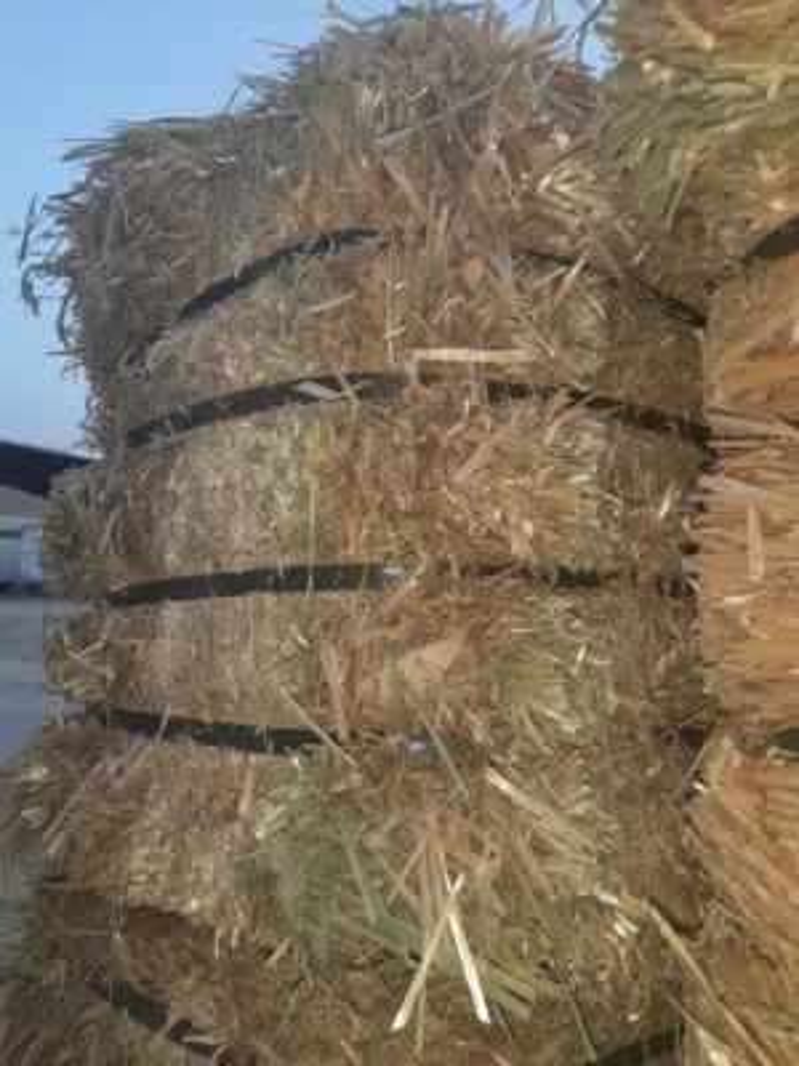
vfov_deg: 69.4
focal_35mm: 25
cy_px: 533
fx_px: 769
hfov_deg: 54.9
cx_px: 400
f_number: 2
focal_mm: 4.6
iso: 32
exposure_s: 1/50
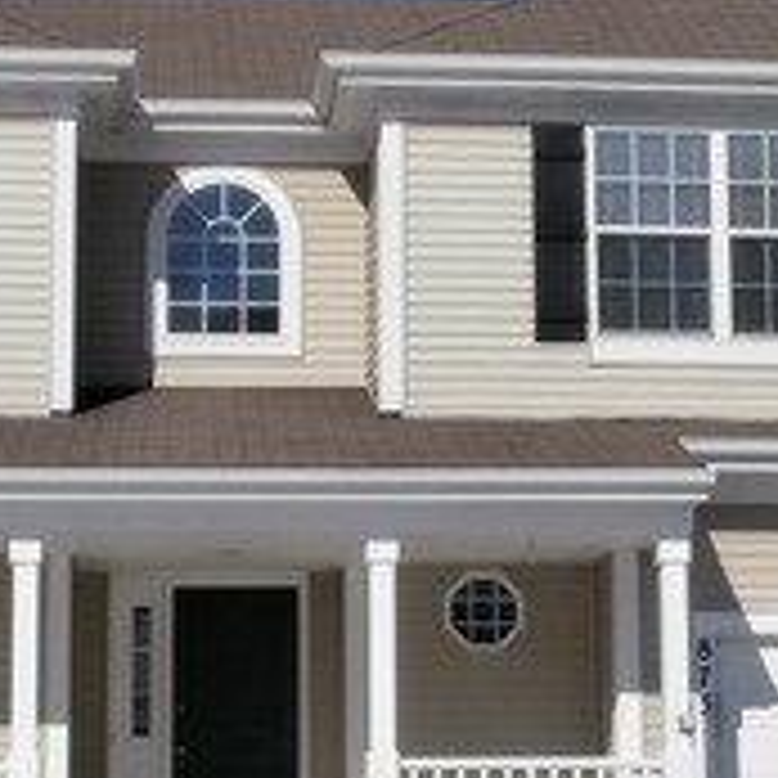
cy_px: 418
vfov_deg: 17.7
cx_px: 360
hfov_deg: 17.7
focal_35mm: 98
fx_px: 2492
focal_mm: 5.36
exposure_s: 1/400
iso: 100
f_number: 8.9
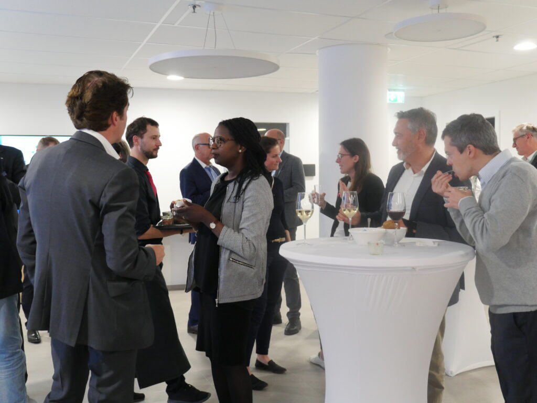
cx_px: 268
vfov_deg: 37.7
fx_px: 589
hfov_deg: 49.0
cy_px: 202
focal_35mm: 38
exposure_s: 1/125
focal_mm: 19
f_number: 2.8
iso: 2000
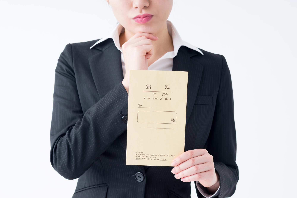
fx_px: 701
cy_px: 99
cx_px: 148
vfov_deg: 16.1
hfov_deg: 23.9
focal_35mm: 85
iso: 100
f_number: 7.1
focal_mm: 85
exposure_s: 1/125
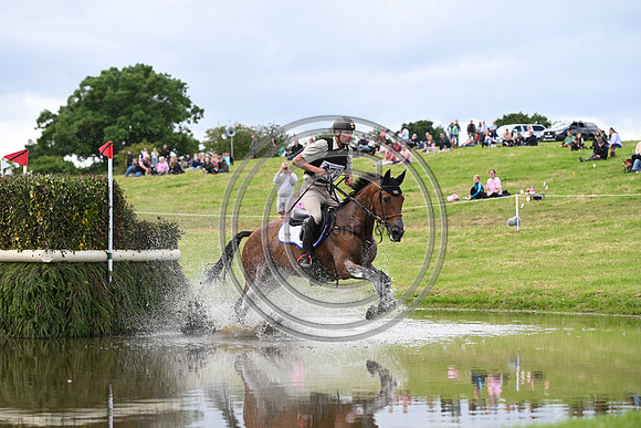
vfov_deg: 12.5
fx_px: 1959
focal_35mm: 110
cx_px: 320
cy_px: 214
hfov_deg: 18.6
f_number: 4.5
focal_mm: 110
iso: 450
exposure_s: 1/1250
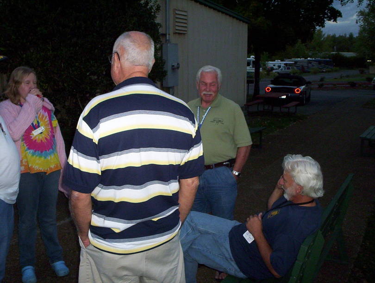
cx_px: 188
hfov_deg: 48.9
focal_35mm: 38
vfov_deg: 37.8
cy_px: 142
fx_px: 413
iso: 140
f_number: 4.5
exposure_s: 1/60
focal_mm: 4.99
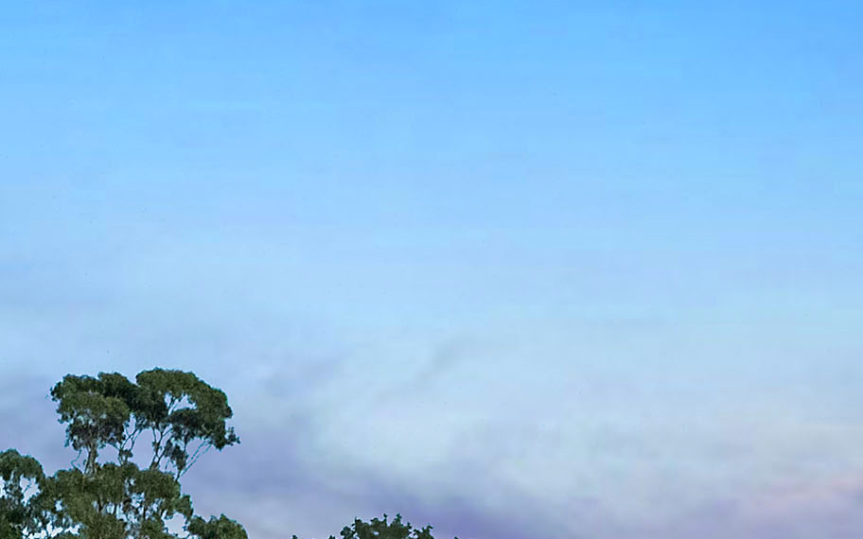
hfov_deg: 13.6
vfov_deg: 7.7
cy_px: 1671
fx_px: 3457
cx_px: -314
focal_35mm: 147
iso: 630
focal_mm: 12.29
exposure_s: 1/10
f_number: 5
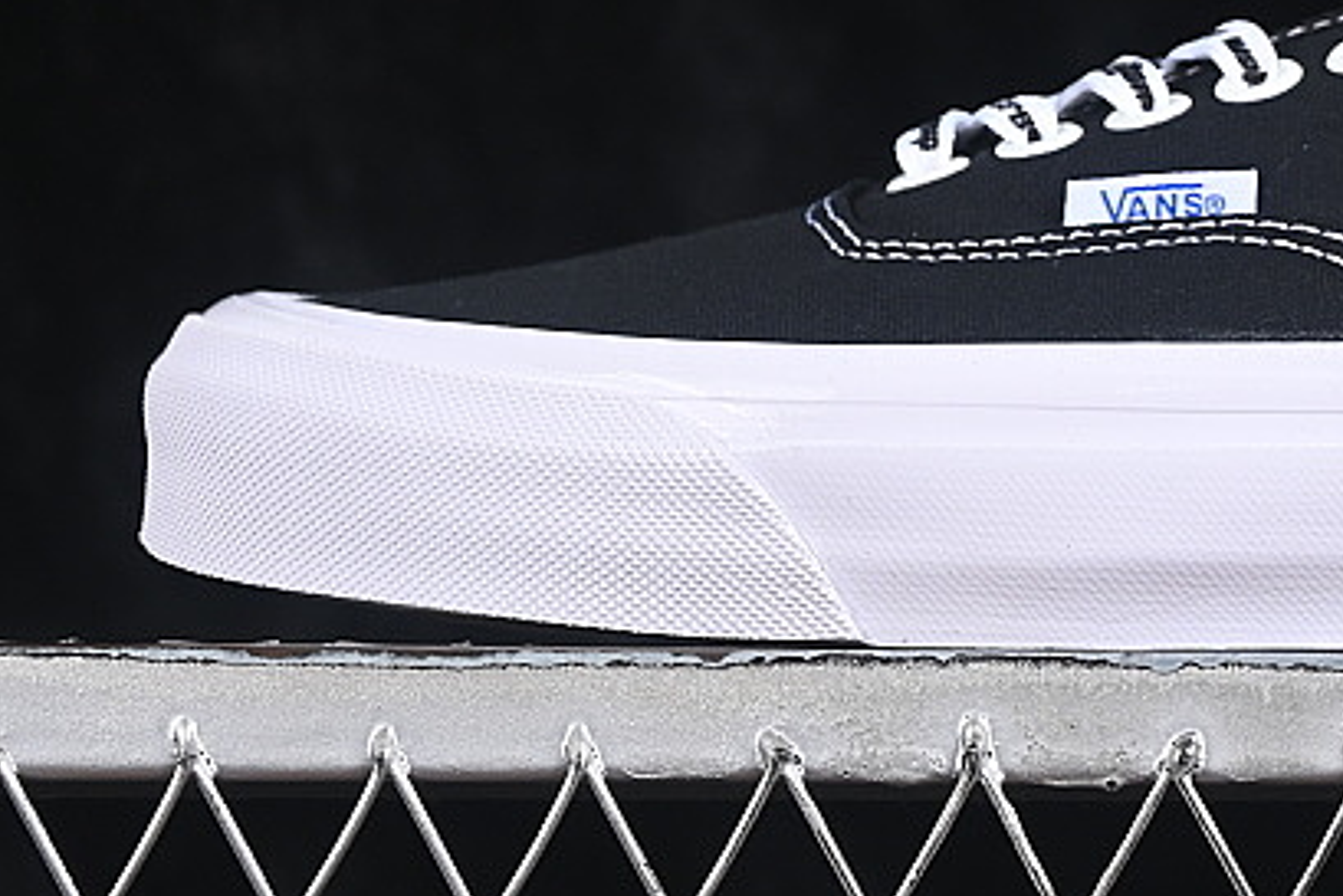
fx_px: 7389
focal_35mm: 198
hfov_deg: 10.3
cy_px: -82
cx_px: 1340
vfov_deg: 6.9
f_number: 6.3
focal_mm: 50
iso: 160
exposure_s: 1/60
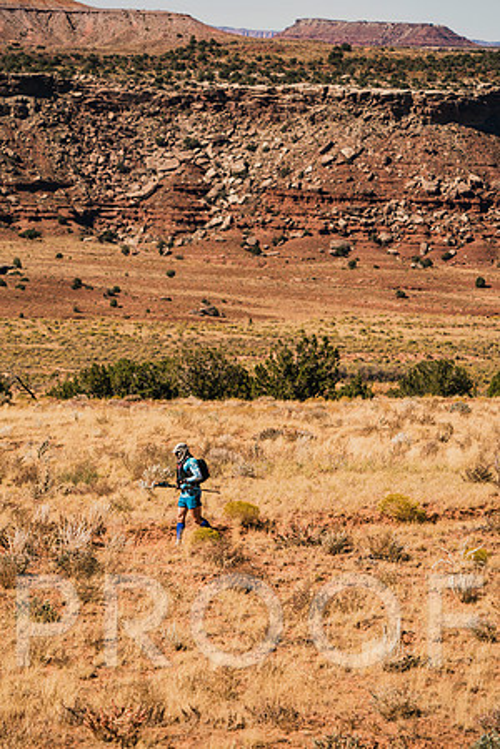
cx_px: 250
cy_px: 374
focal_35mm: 200
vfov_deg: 10.3
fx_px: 4166
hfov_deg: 6.9
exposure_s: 1/1250
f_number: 6.3
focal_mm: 200
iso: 160
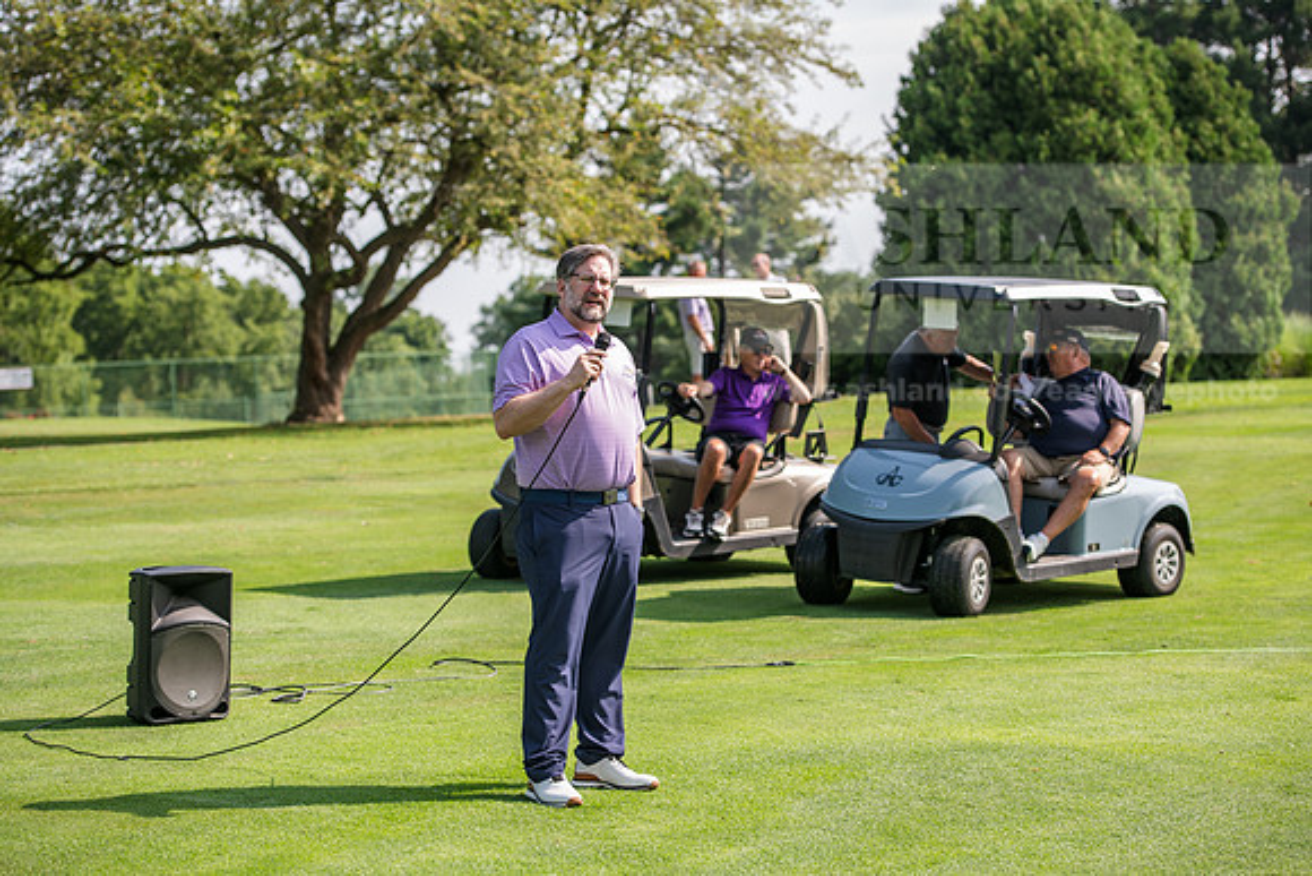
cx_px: 656
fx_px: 3098
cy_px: 438
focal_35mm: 85
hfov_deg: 23.9
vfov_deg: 16.1
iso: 80
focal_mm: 85
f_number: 3.5
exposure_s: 1/400
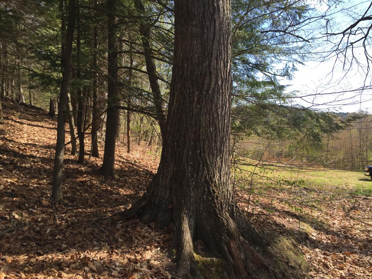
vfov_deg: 48.2
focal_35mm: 29
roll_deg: +2.1
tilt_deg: -1.2
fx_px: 312
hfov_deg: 61.7
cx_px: 186
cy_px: 140
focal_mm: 4.15
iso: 32
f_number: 2.2
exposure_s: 1/557
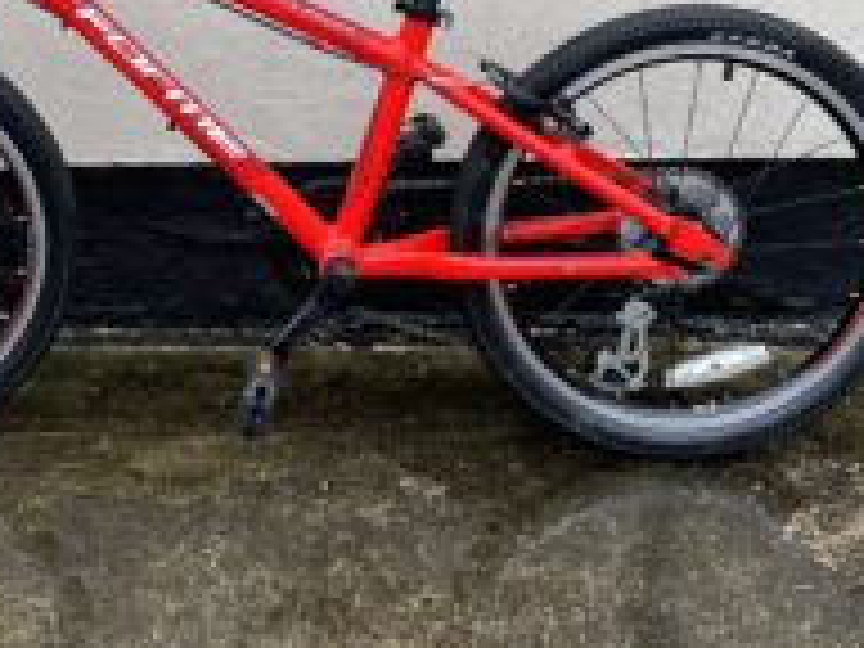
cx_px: 256
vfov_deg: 22.1
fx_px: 1622
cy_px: 81
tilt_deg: -16.7
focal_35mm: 65
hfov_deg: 29.5
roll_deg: +1.1
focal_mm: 4.2
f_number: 1.6
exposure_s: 1/121
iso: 64
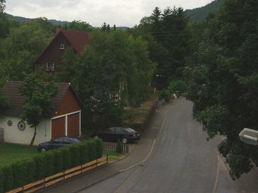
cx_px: 86
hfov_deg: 28.8
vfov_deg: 21.5
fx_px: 499
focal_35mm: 67
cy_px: 24
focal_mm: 7.9
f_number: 4
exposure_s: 1/125
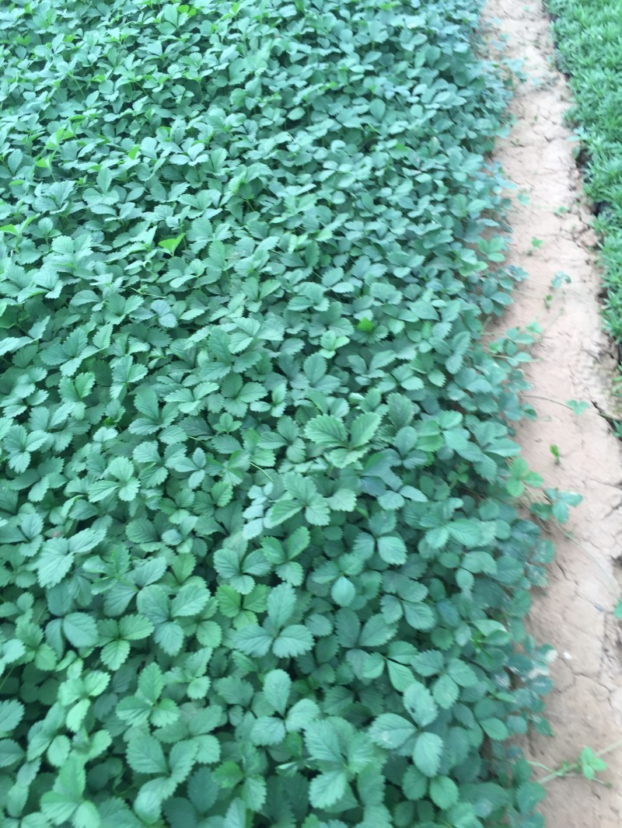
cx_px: 311
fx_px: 695
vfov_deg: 61.6
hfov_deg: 48.2
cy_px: 414
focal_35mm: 29
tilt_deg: -50.0
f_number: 2.2
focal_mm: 4.15
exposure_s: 1/100
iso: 40
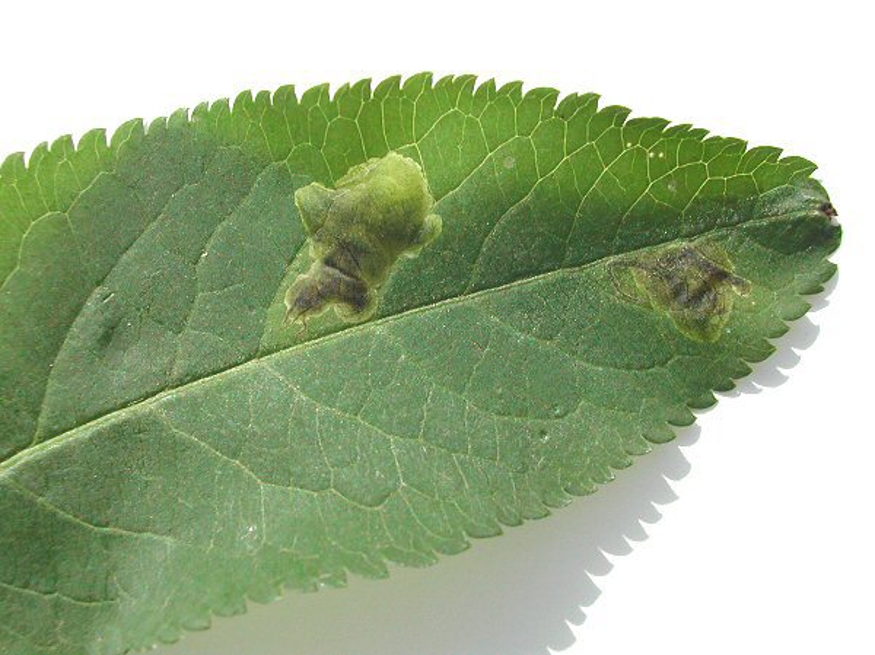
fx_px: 960
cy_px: 328
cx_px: 438
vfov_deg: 37.7
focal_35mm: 38
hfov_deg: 49.0
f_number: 7.6
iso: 100
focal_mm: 8
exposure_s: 1/262
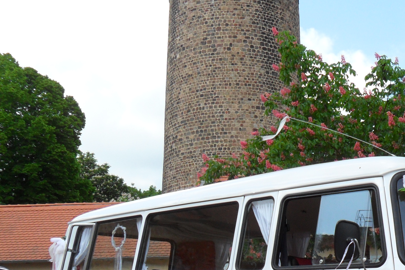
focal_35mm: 58
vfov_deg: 23.0
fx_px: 652
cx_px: 307
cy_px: 222
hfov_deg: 33.7
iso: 80
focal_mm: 4.9
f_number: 3.5
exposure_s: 1/350
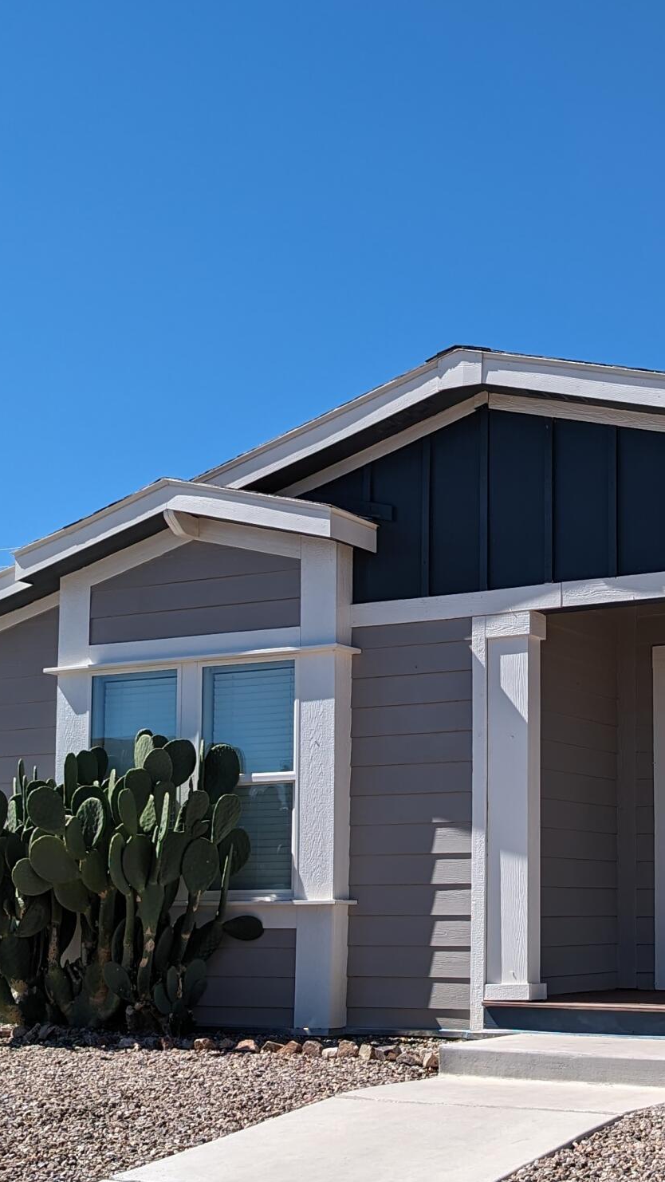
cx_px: 548
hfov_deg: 22.3
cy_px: 782
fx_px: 1661
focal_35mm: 53
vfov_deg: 38.7
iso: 48
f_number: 1.85
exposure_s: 1/2410
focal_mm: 6.81
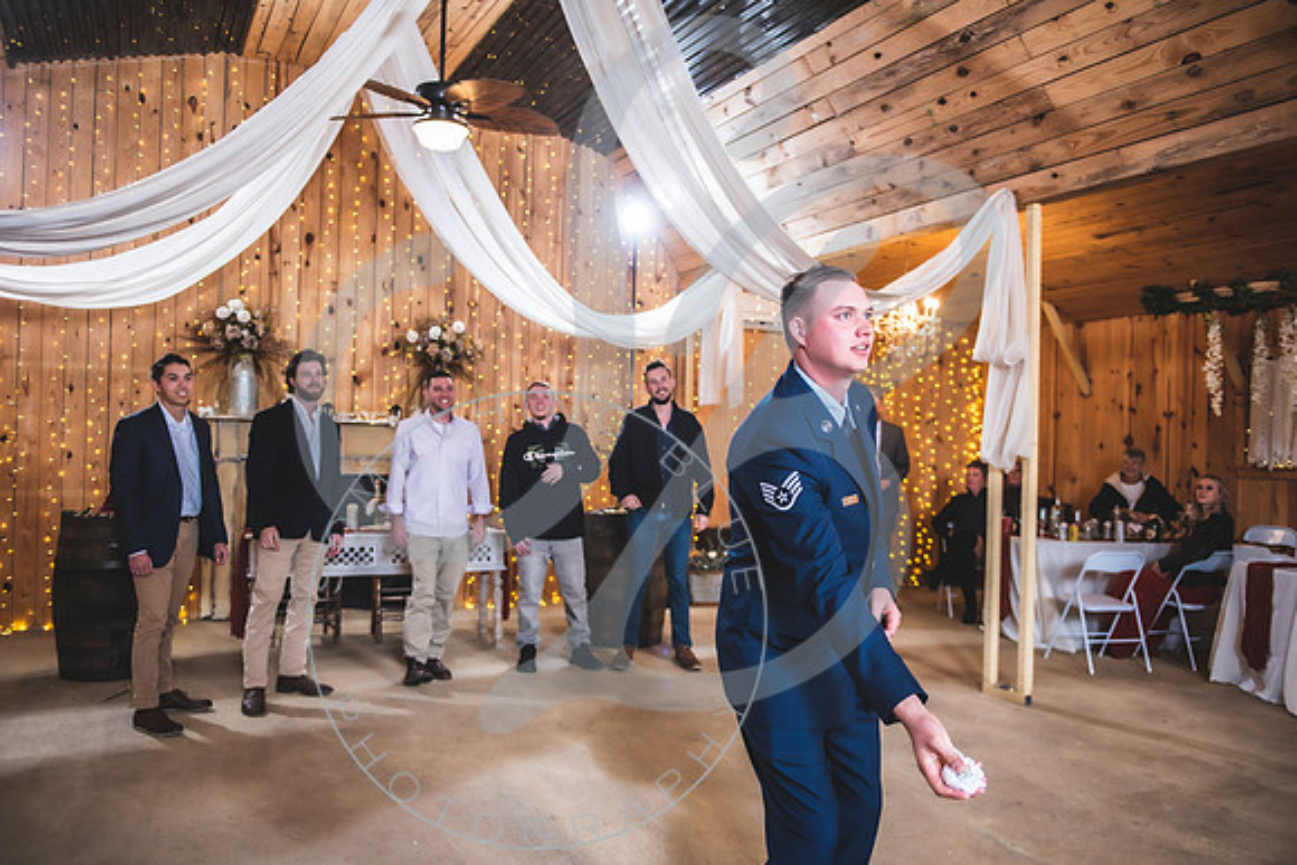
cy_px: 432
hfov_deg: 63.6
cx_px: 648
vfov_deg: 45.0
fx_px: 1045
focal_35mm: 29
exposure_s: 1/125
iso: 500
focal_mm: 29
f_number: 2.8
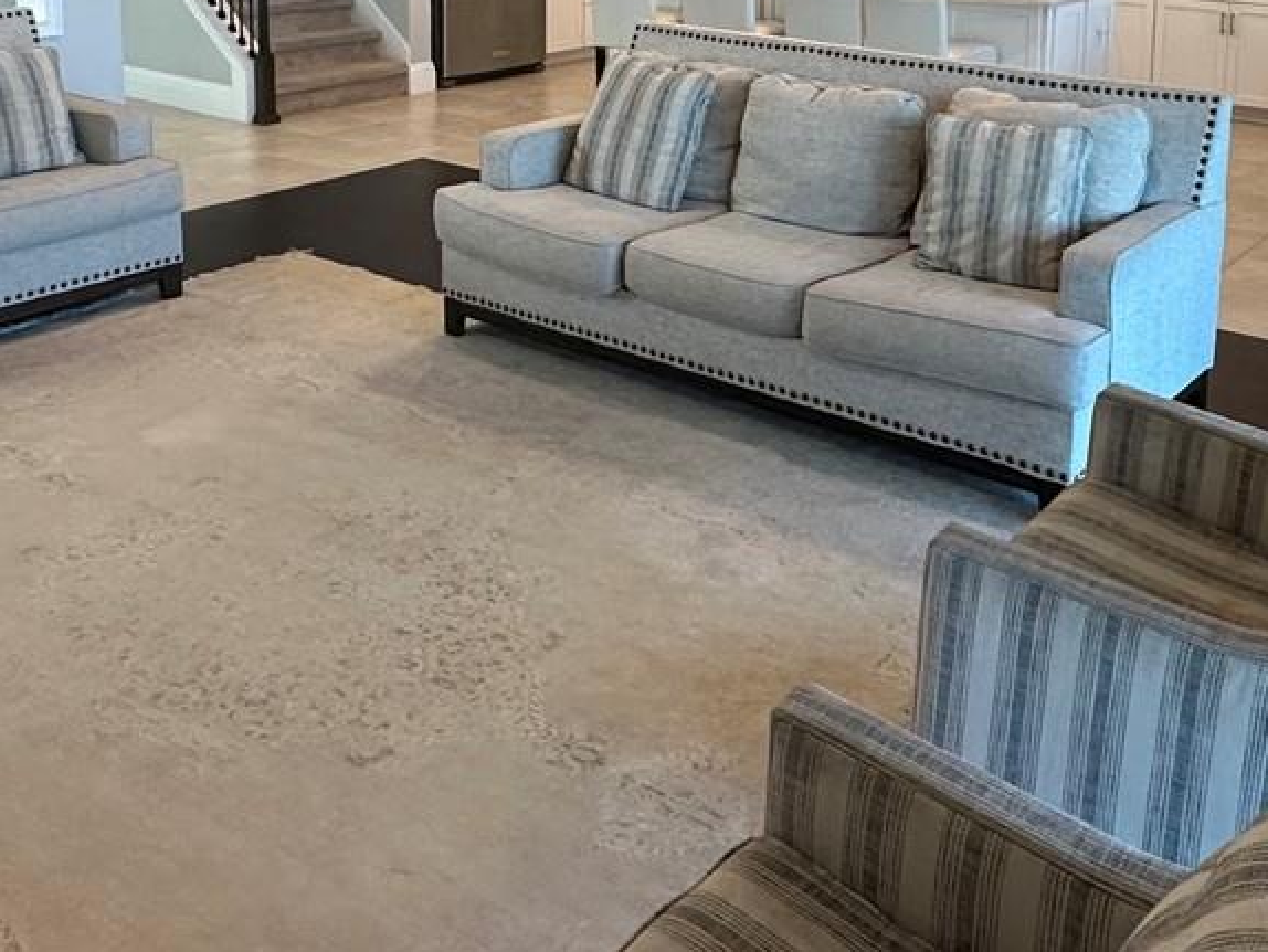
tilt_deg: -6.9
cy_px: 18
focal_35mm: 39
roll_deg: -1.3
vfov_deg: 33.9
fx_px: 1429
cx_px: 811
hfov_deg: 47.3
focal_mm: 2.22
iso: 250
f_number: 2.2
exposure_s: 1/120
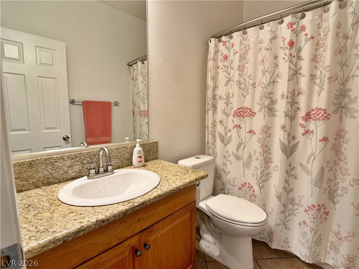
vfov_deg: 56.8
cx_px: 180
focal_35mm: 24
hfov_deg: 71.6
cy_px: 134
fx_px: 249
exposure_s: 1/120
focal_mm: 6.76
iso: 125
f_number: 1.78
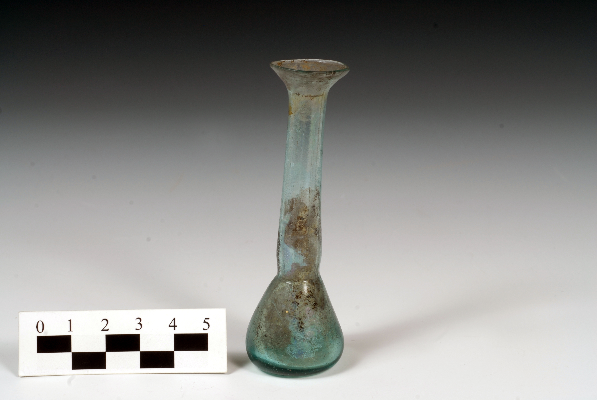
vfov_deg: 15.2
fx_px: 1494
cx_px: 298
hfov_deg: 22.6
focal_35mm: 90
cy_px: 200
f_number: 20
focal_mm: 60
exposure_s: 1/250
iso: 100
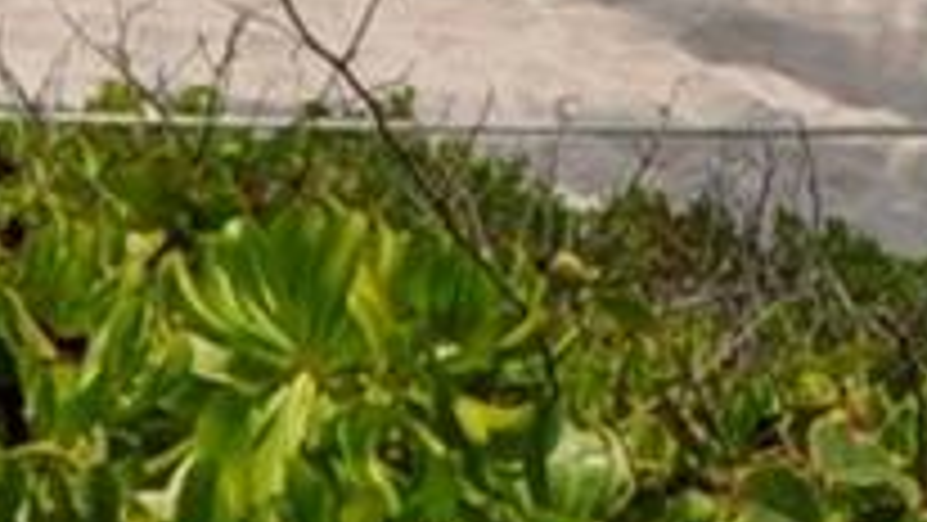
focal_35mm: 122
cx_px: 126
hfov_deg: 17.4
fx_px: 3000
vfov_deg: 7.8
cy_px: -1341
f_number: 11
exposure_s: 1/500
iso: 200
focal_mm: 10
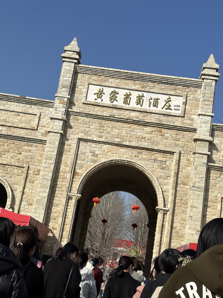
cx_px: 112
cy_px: 149
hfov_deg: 29.1
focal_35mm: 50
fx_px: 429
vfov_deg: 38.2
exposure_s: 1/6623
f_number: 1.78
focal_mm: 6.86
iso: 64
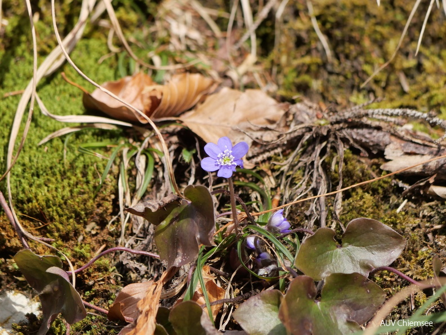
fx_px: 7731
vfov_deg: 2.5
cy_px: 168
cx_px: 223
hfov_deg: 3.3
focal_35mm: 600
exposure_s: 1/500
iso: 640
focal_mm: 300
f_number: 7.1
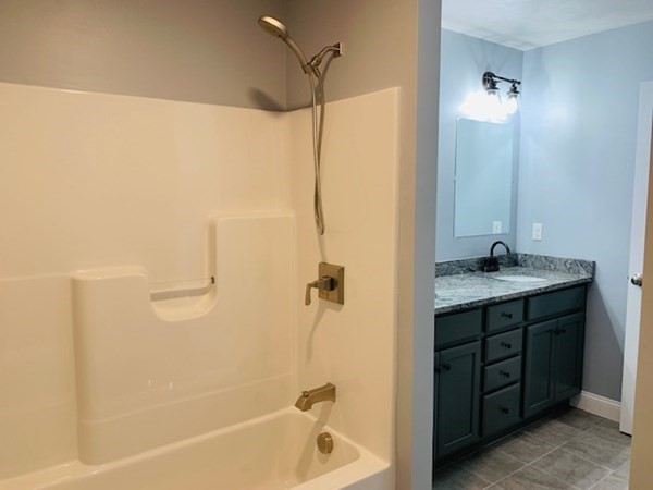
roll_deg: -0.4
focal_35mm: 26
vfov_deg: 53.1
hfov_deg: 67.3
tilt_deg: -6.2
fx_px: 490
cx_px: 326
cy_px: 245
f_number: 1.8
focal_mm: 4.25
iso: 80
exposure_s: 1/60
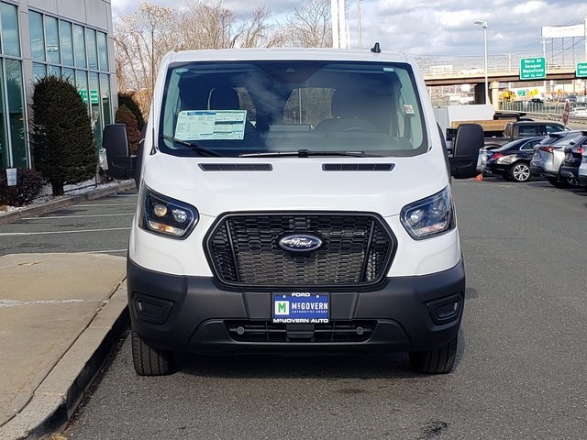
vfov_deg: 53.1
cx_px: 294
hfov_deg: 67.3
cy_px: 220
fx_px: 441
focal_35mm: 26
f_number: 2.4
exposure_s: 1/854
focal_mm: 4.3
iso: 50
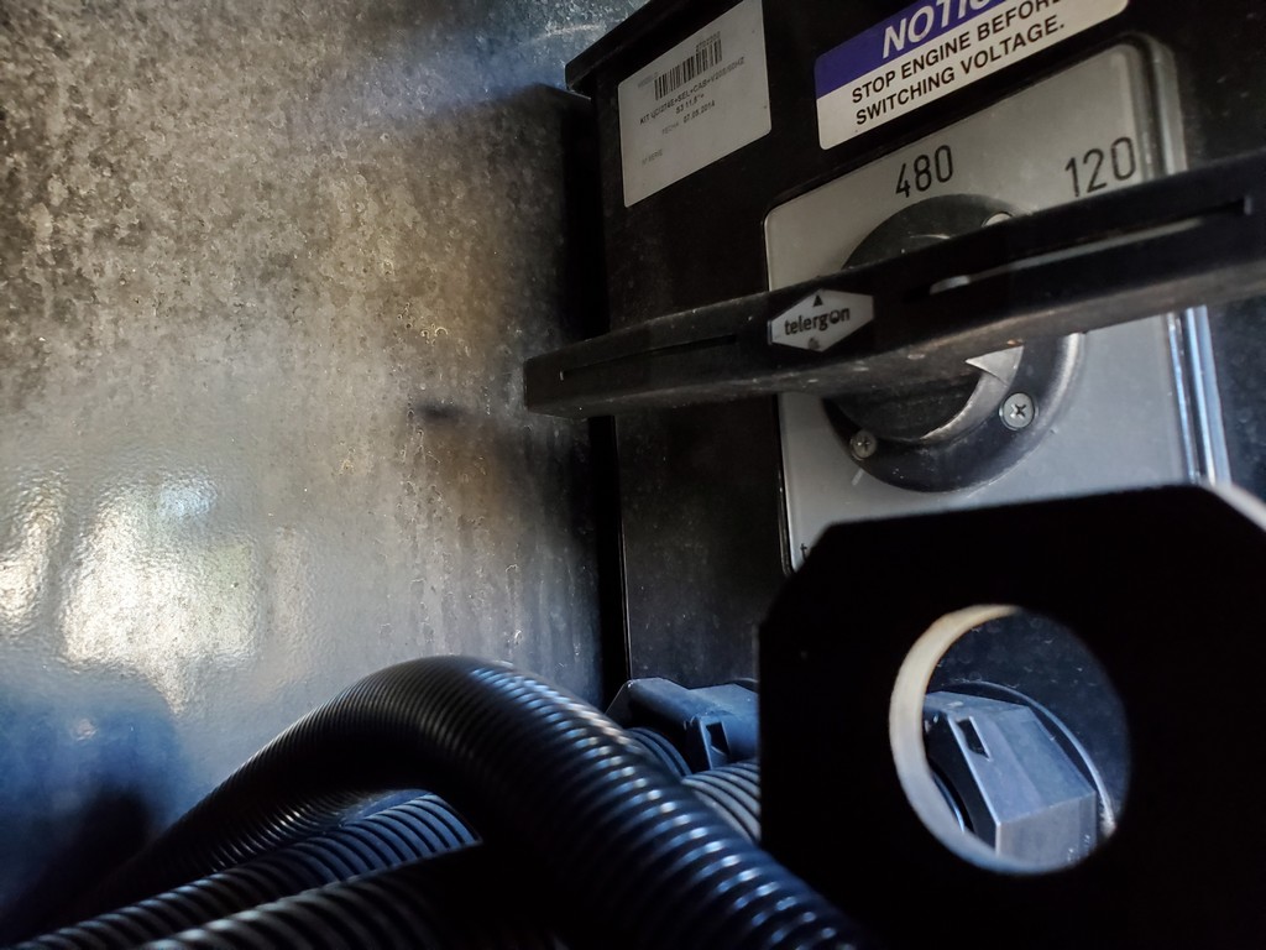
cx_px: 633
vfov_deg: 53.1
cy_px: 475
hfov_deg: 67.3
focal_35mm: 26
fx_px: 951
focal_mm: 4.3
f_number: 2.4
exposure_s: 1/30
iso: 640
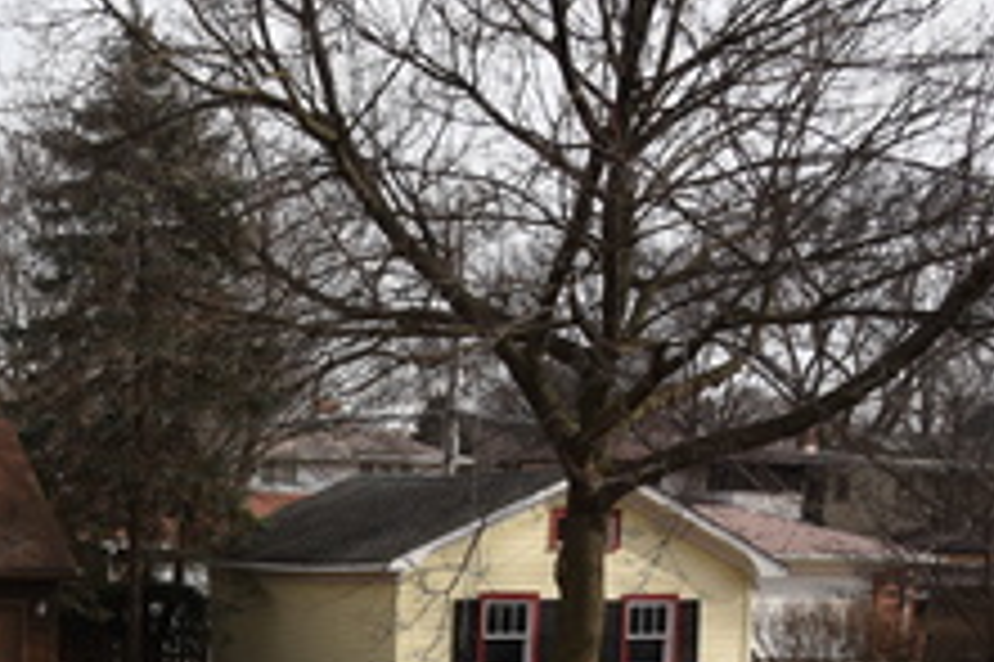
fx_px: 1600
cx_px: -63
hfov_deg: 31.2
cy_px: 885
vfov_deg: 21.0
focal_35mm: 58
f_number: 10
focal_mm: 20
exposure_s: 1/400
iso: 400
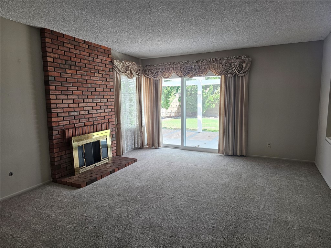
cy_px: 124
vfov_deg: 58.9
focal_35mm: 23
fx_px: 220
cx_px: 166
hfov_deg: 73.9
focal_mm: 6.3
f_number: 1.7
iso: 125
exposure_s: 1/120
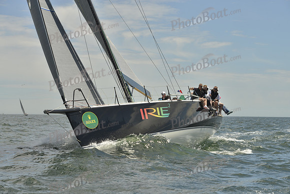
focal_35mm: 98
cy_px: 97
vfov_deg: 14.0
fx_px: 790
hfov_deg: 20.8
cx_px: 145
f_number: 9
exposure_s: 1/1600
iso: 280
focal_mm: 98
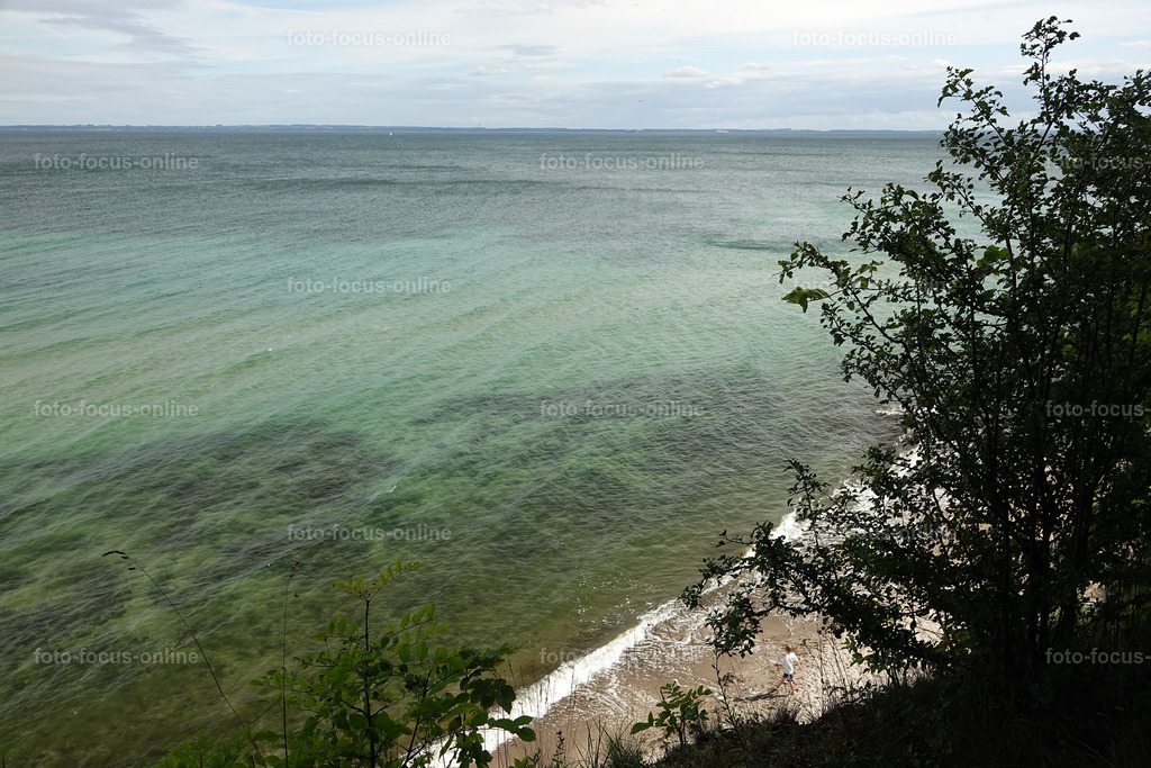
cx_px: 576
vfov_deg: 43.6
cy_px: 384
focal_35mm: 30
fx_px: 959
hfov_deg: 61.9
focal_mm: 11.03
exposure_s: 1/320
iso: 100
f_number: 4
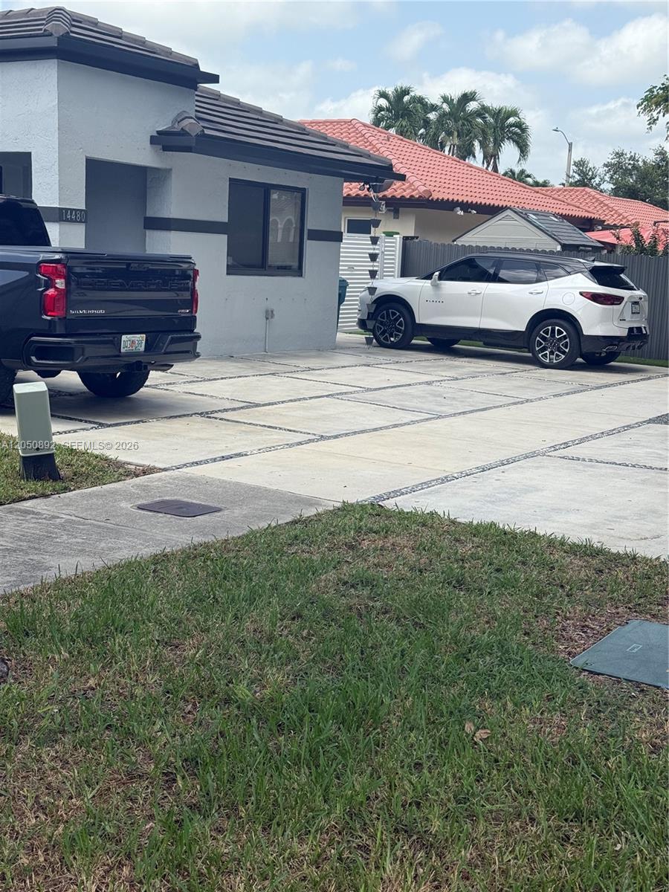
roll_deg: -3.3
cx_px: 334
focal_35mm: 48
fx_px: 1237
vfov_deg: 39.7
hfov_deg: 30.3
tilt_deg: -8.9
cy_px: 446
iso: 64
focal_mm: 6.76
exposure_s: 1/2494
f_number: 1.78
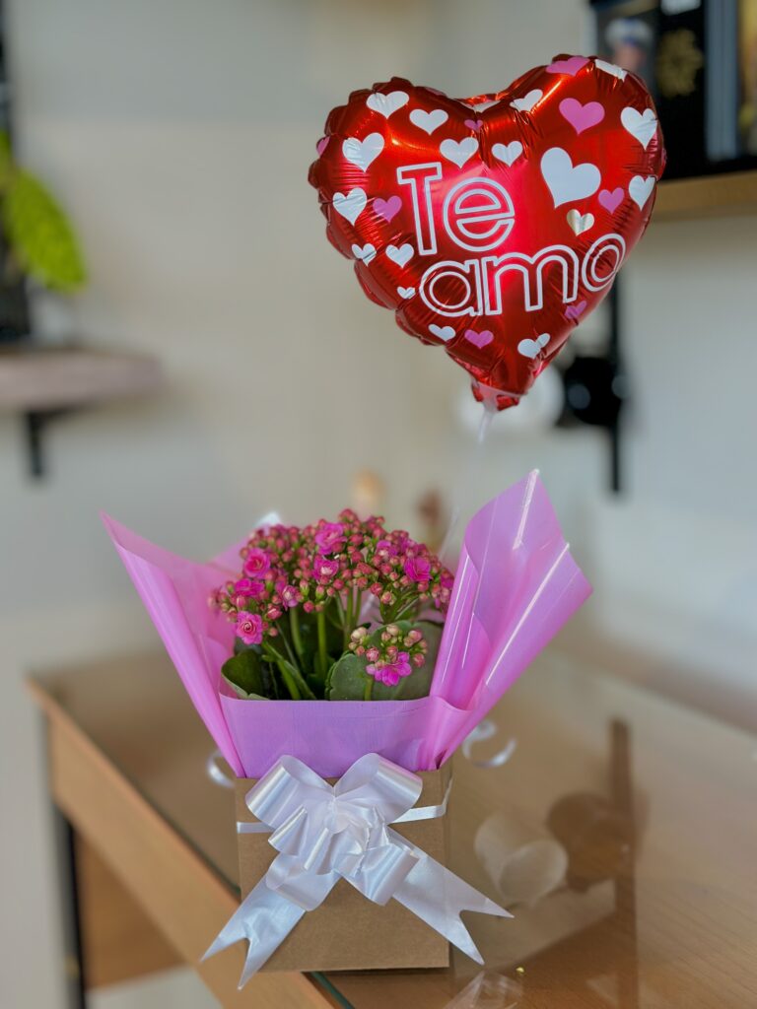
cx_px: 378
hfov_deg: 30.3
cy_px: 504
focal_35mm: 48
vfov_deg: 39.7
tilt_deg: -7.9
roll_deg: +1.1
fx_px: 1400
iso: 80
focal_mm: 6.86
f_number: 1.78
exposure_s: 1/230
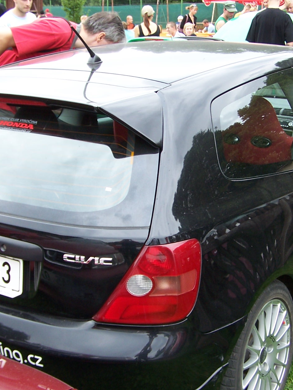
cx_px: 182
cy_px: 218
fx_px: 700
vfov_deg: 31.2
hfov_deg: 23.6
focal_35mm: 62
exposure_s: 1/250
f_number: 2.8
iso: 80
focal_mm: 6.3
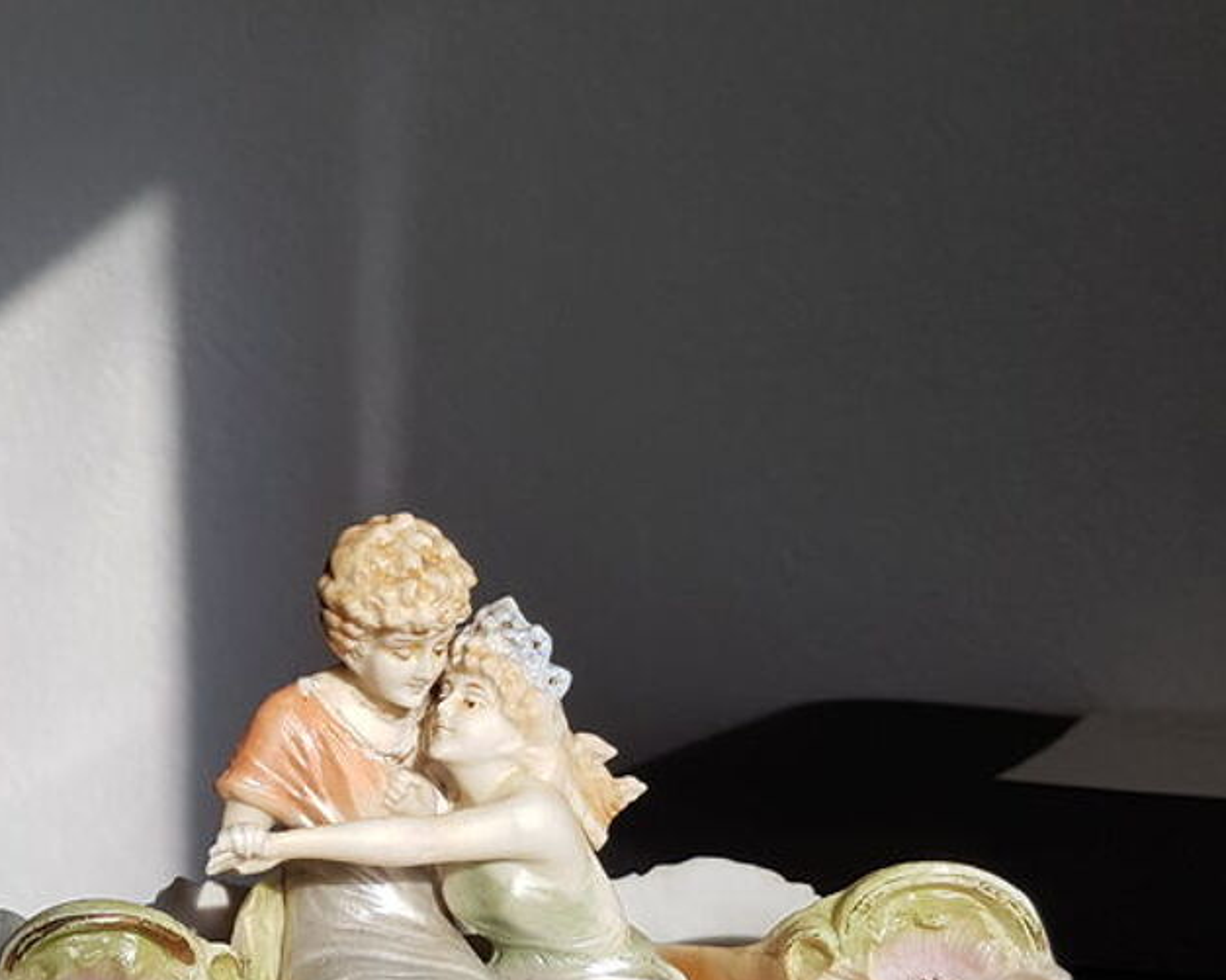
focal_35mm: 54
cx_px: 299
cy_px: 817
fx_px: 1958
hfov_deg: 34.0
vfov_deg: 27.4
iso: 50
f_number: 1.7
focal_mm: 4.2
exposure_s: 1/116
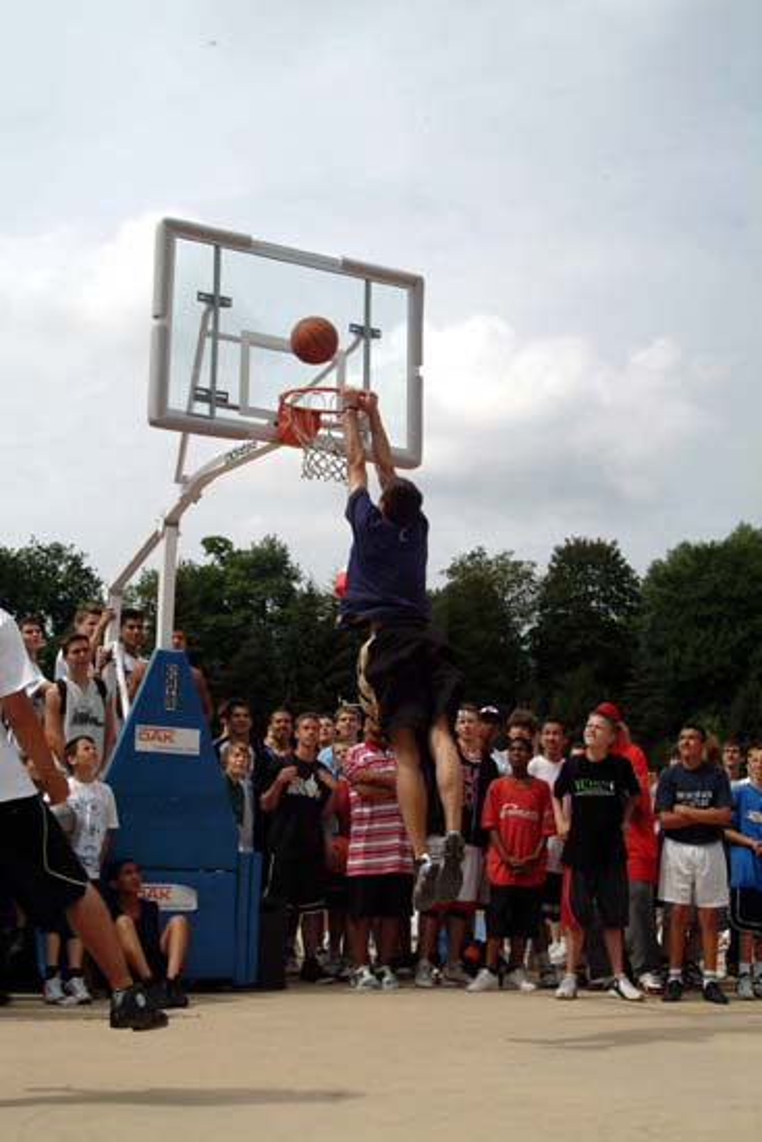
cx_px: 381
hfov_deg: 29.0
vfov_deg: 42.3
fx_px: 1475
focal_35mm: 46
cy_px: 571
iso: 200
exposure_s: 1/500
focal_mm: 31
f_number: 11
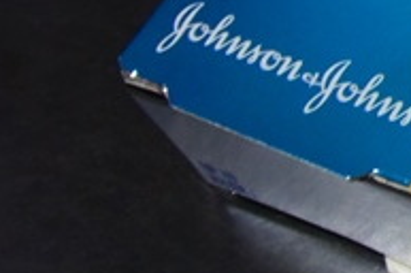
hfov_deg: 11.1
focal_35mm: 166
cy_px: -48
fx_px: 1892
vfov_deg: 8.2
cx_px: 850
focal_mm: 15.1
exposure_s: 1/13
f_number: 5.6
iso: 800
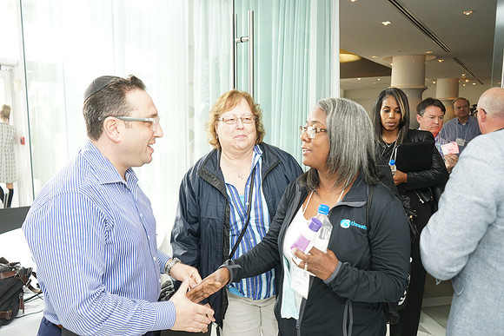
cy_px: 168
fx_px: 392
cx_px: 252
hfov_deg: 65.5
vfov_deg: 46.4
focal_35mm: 28
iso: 400
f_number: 4
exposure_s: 1/80
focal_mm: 28
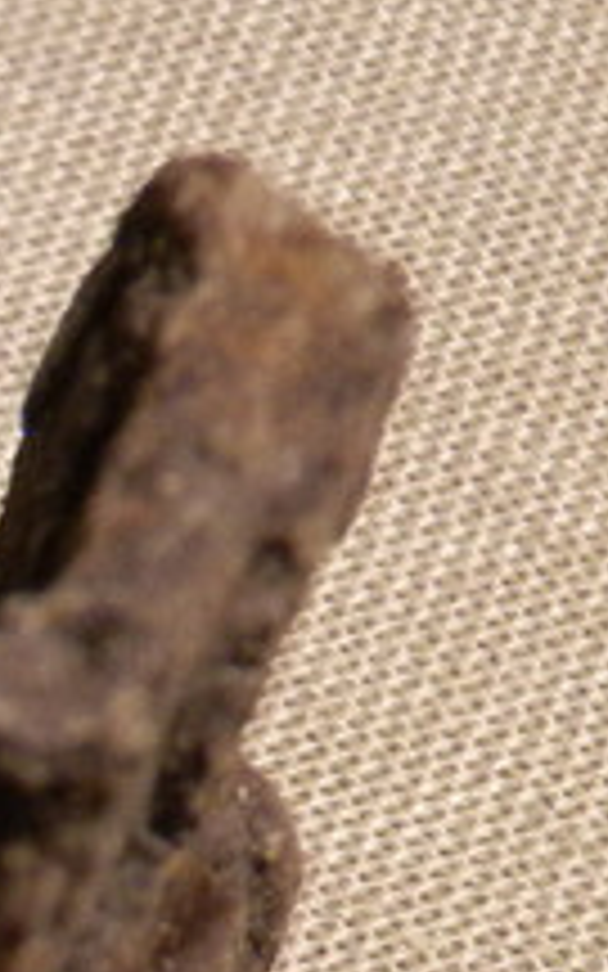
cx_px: -1119
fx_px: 4719
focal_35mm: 178
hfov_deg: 6.8
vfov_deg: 11.0
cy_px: 1714
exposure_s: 1/50
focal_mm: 6.17
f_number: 3.5
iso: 160
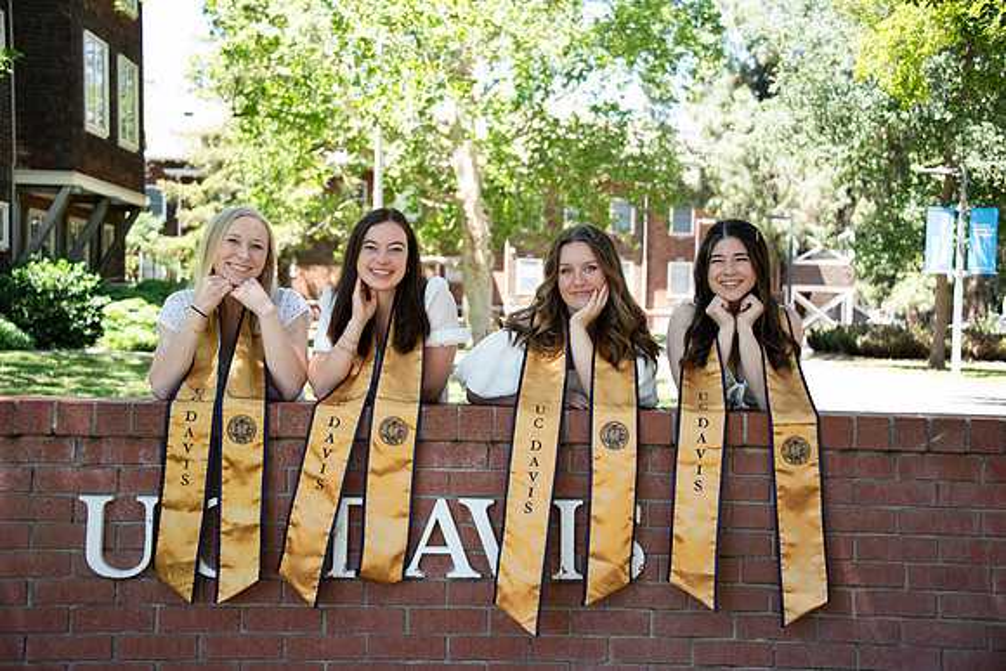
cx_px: 503
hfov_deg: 39.6
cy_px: 336
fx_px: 1397
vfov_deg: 27.0
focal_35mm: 50
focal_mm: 50
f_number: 4.5
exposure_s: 1/500
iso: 640
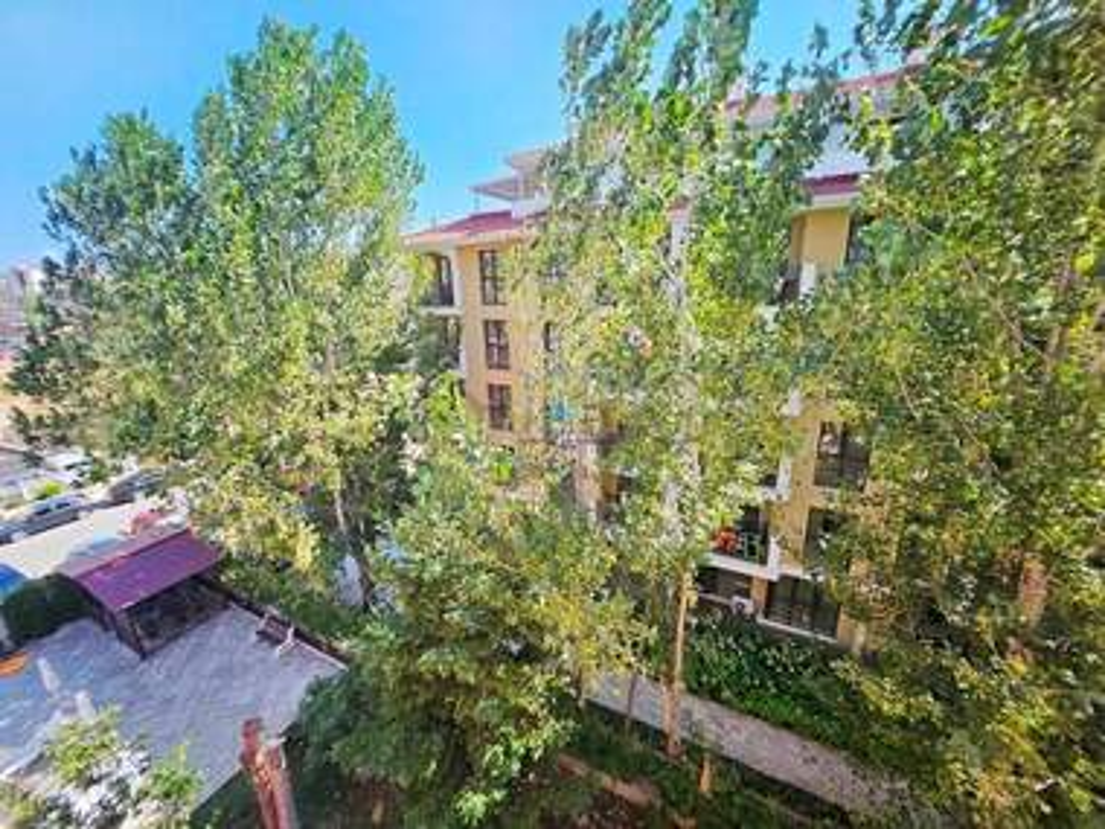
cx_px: 552
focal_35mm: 13
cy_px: 414
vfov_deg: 89.9
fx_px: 415
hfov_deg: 106.2
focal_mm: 1.7
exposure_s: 1/361
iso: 32
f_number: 2.2
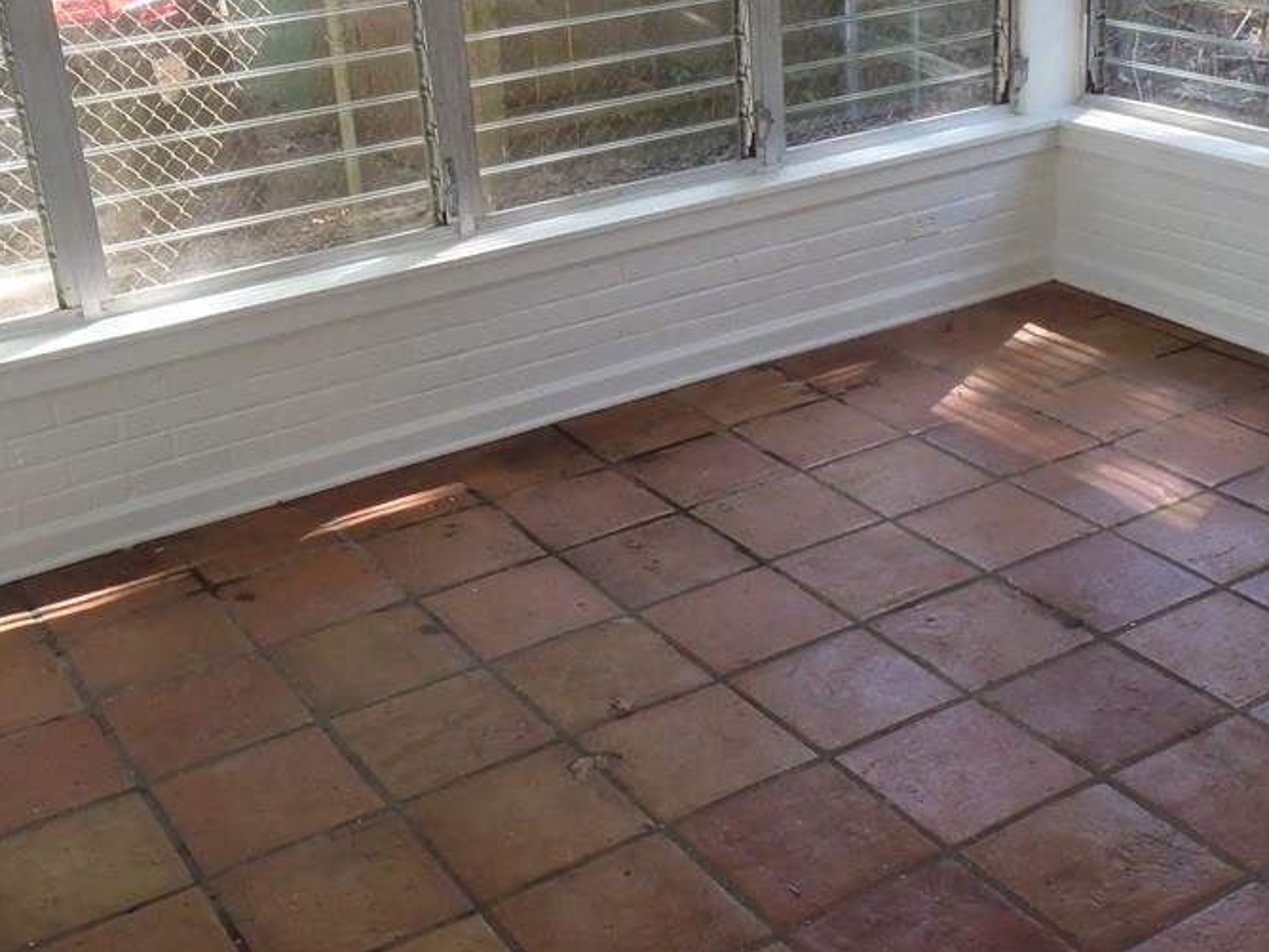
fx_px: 1686
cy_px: 452
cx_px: 726
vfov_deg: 31.5
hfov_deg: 41.1
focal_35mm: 46
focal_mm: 5.4
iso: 100
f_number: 4.1
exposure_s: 1/30
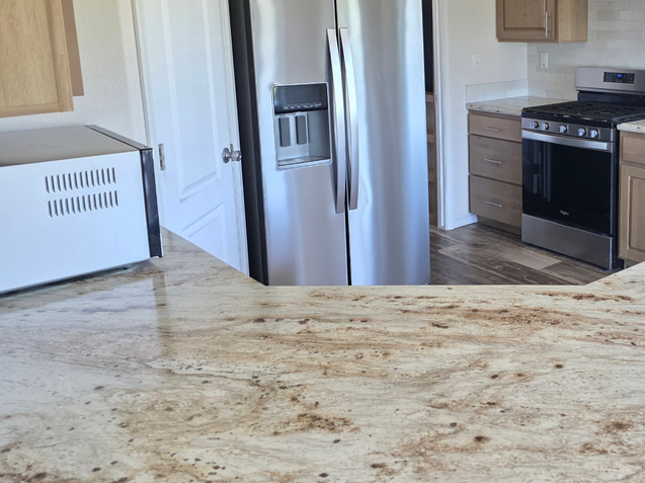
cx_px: 514
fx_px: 689
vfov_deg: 38.0
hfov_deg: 47.5
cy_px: 147
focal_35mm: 37
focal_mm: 6.3
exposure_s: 1/120
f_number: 1.7
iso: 250
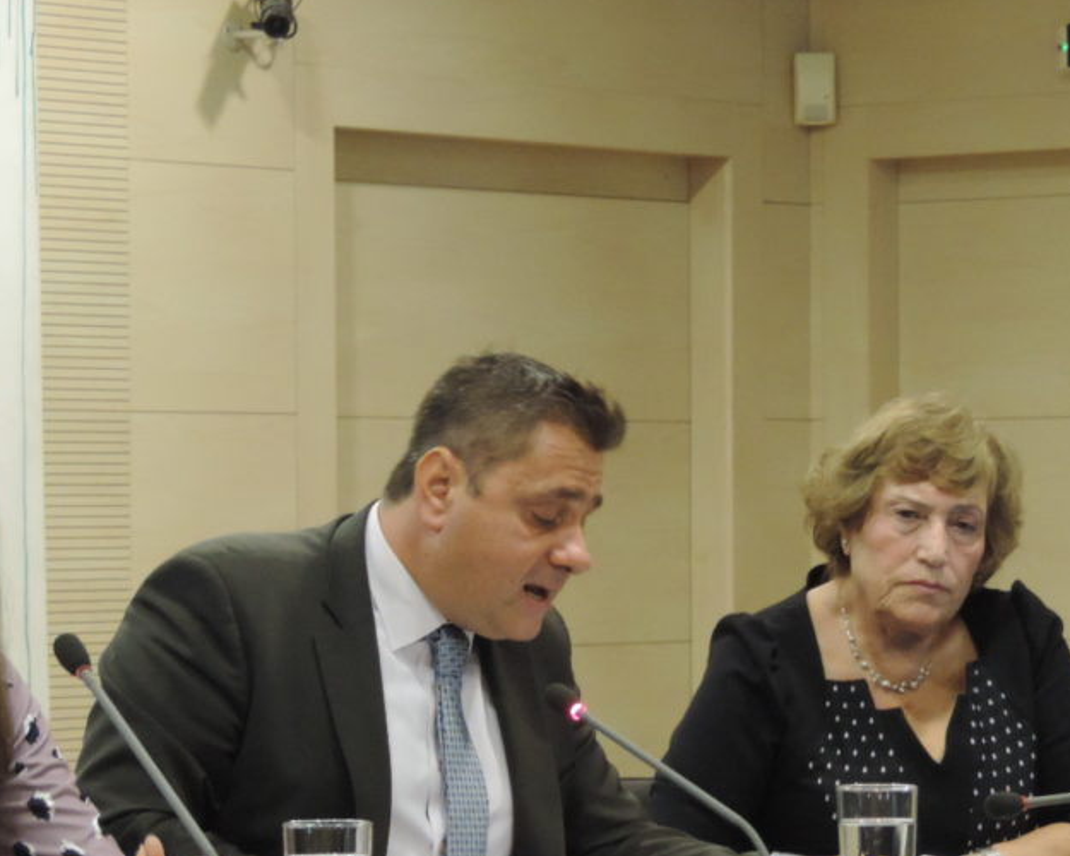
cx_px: 452
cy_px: 649
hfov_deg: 11.5
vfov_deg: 9.2
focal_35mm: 168
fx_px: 5320
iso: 720
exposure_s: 1/25
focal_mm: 18.7
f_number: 4.2
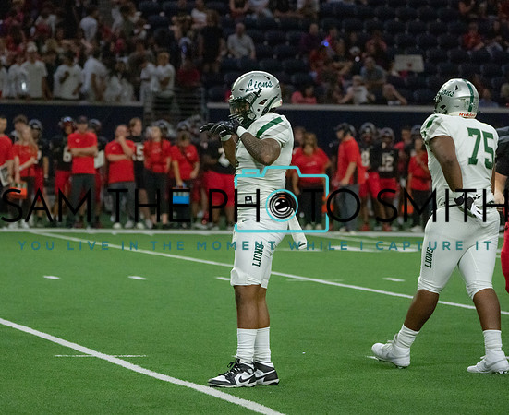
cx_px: 222
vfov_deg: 7.2
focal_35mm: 217
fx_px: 3290
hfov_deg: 8.8
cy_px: 200
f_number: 5.6
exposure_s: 1/1250
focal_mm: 181
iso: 12800
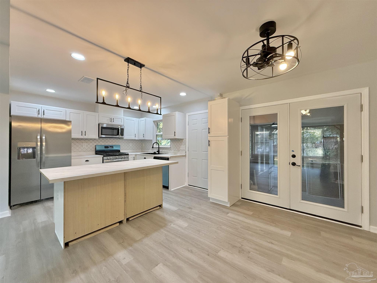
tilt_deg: +1.1
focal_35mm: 14
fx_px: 152
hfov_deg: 102.1
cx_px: 188
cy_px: 142
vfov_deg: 85.7
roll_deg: +0.4
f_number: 2.2
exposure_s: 1/120
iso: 160
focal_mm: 2.22
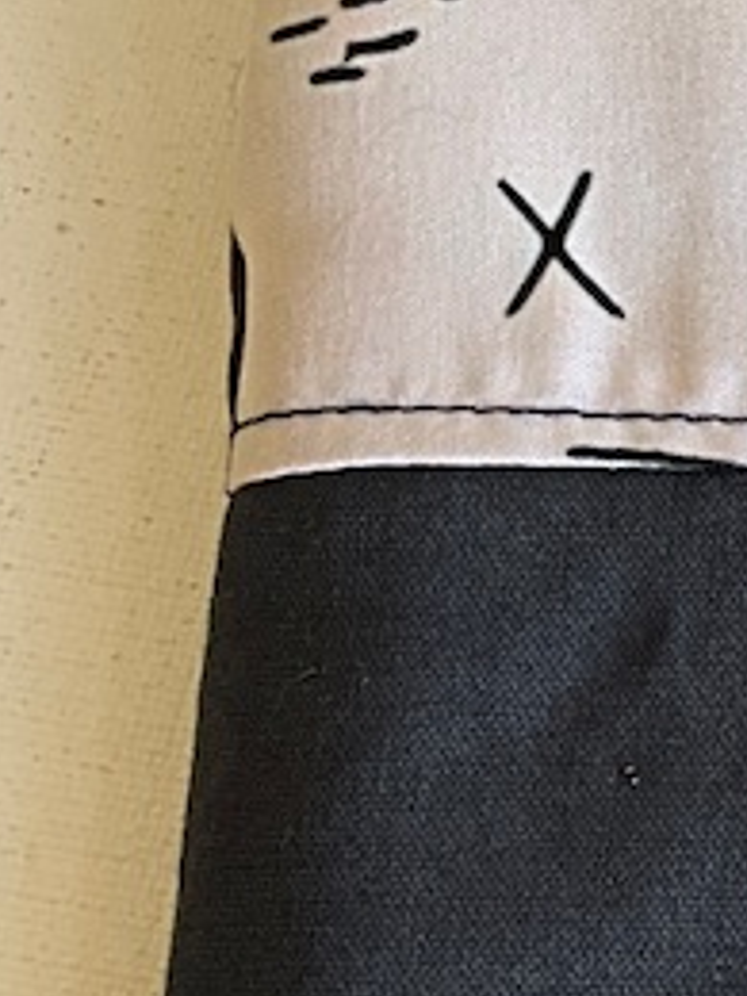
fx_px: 4115
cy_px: 532
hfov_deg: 9.6
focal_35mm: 143
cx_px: 1532
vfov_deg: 13.8
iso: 40
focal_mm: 3
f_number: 1.8
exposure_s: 1/122
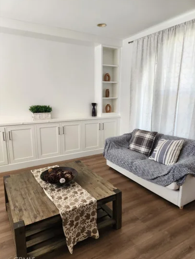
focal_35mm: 24
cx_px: 101
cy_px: 128
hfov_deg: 56.8
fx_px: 180
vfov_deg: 71.6
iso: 125
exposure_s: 1/180
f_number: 1.8
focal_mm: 5.4
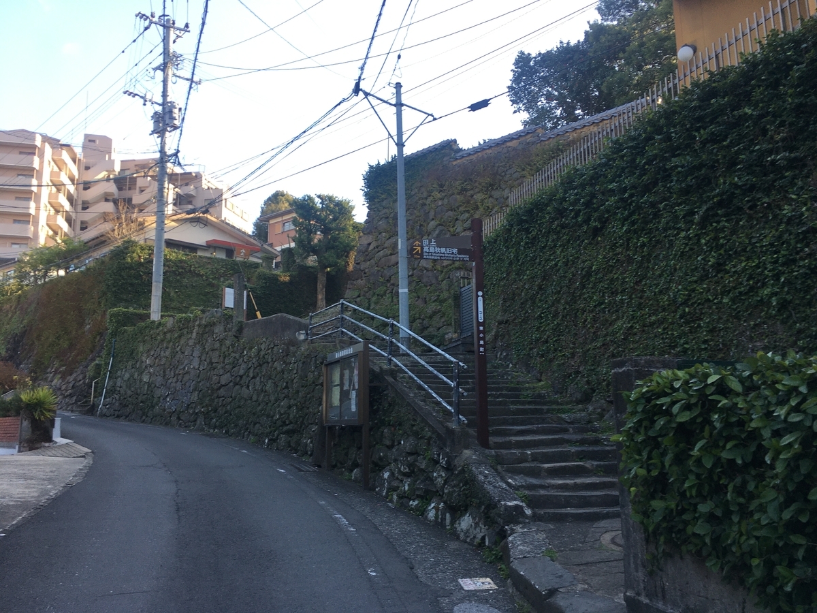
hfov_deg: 61.7
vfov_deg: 48.2
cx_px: 408
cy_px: 306
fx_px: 684
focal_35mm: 29
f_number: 2.2
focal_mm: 4.15
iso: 25
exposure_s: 1/184
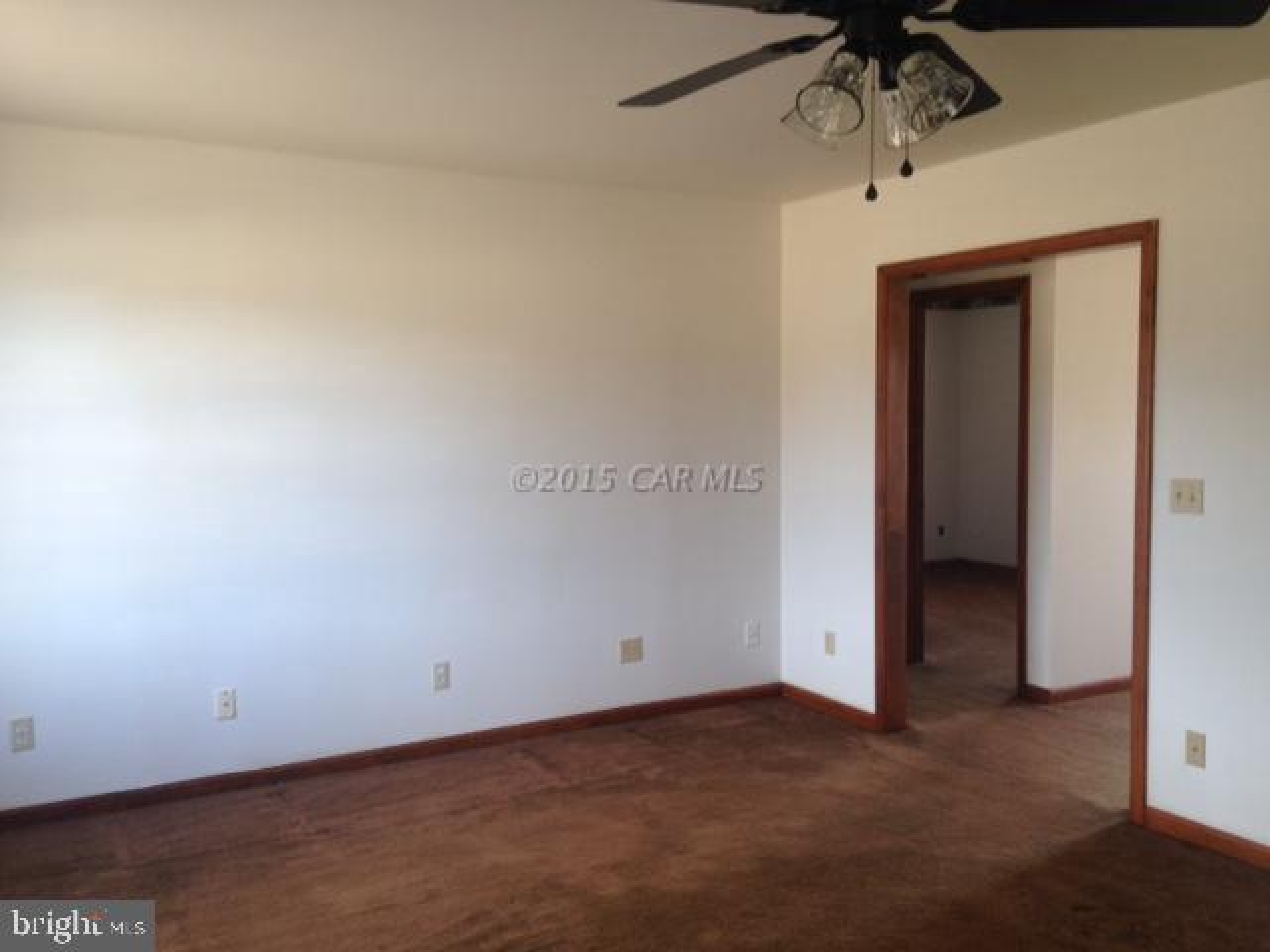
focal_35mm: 33
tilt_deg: -4.1
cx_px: 635
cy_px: 476
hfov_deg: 55.4
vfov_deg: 42.9
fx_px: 1211
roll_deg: -0.9
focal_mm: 4.12
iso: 50
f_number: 2.4
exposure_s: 1/24
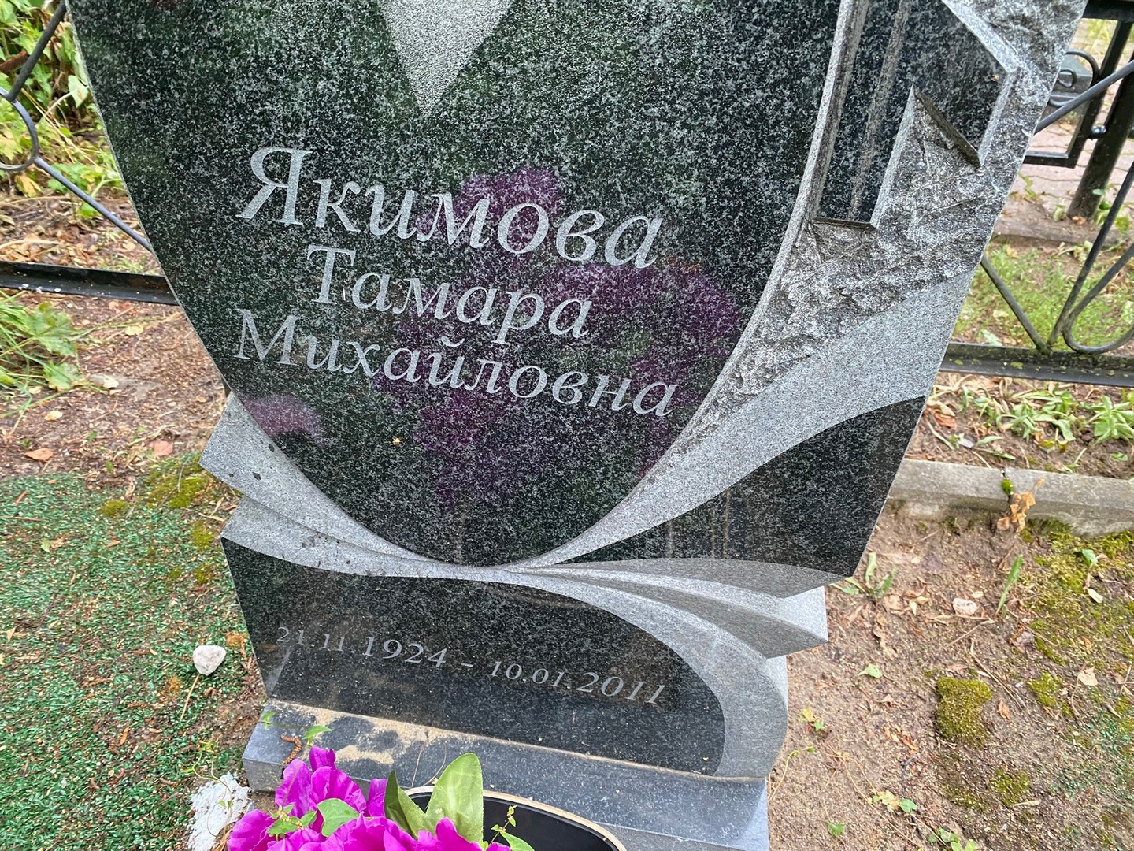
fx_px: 852
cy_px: 426
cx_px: 567
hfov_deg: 67.3
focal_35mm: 26
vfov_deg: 53.1
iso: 200
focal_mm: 4.25
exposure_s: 1/60
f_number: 1.8
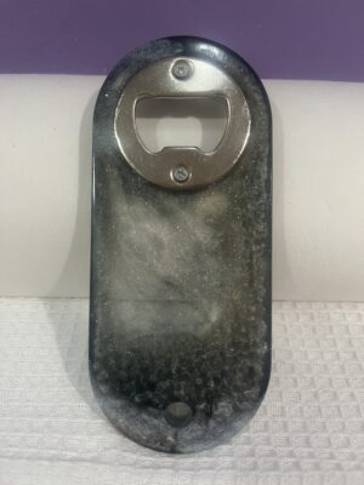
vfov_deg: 67.3
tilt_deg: -39.5
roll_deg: +0.7
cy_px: 242
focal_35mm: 26
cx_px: 182
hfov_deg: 53.1
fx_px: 365
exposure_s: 1/60
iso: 160
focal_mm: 5.1
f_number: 1.6
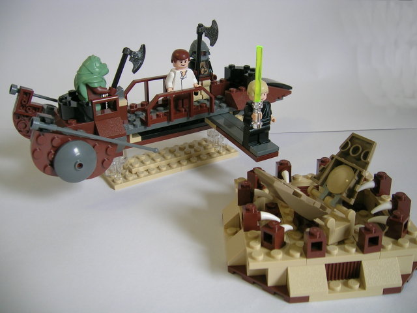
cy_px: 156
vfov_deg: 40.7
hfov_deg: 52.6
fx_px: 422
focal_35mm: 35
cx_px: 208
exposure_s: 1/17.7
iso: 50
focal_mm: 5.4
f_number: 2.8
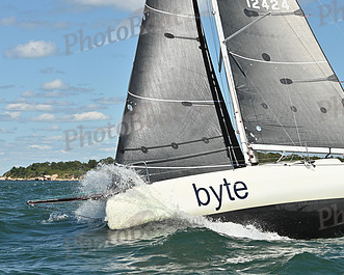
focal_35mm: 115
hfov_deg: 16.6
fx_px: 1171
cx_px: 264
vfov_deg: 13.4
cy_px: 163
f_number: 10
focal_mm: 70
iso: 320
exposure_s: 1/1600
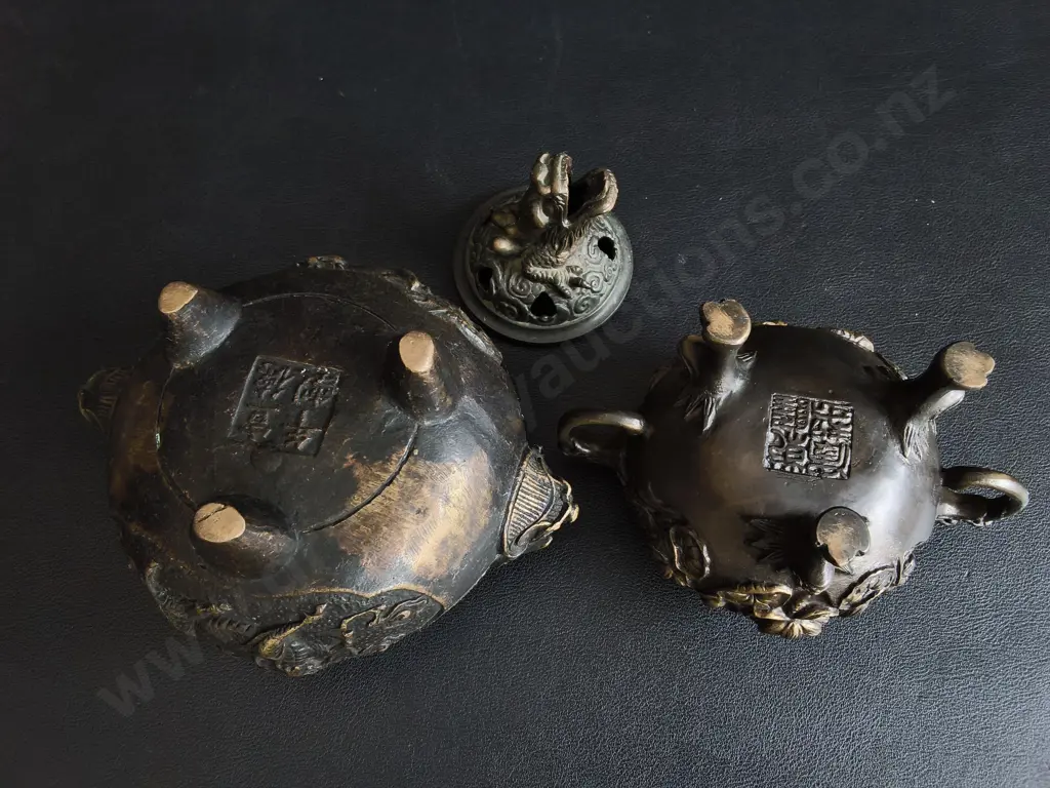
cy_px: 394
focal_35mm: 27
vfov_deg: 51.4
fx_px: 819
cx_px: 525
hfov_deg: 65.3
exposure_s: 1/100
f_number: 2
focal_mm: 2.87
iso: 100
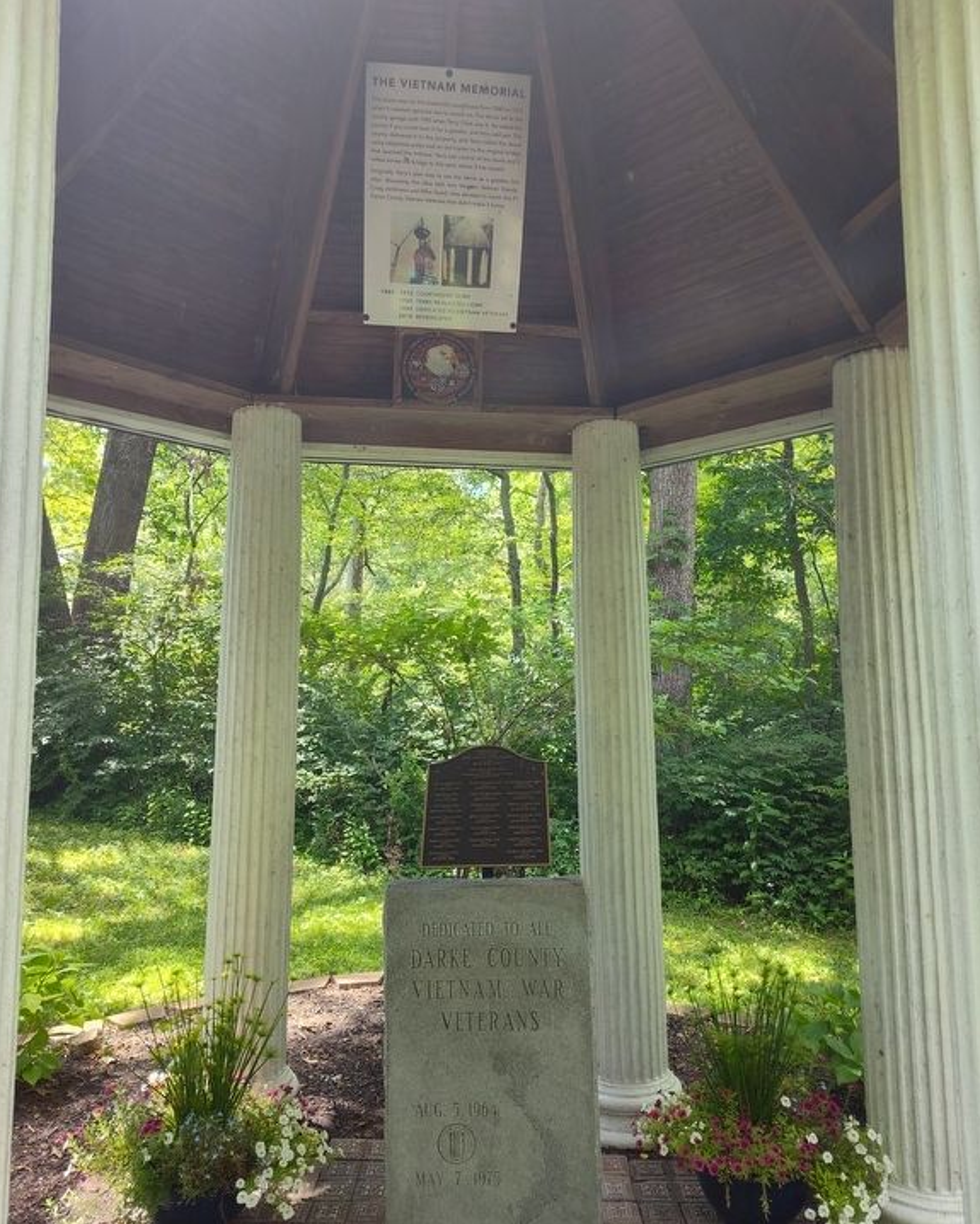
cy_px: 598
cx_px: 493
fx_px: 906
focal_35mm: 25
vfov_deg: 68.1
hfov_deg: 56.8
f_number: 1.8
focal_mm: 5.56
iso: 106
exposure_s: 1/200
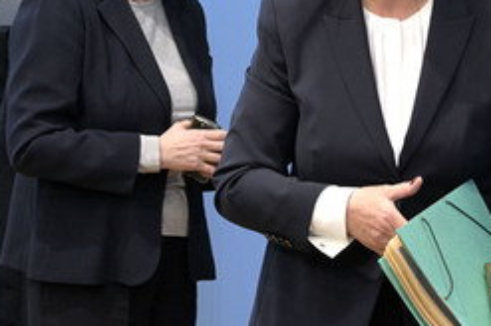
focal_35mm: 179
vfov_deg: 7.6
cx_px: 393
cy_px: 74
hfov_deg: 11.5
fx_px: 2438
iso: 4000
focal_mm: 98
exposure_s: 1/400
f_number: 5.6
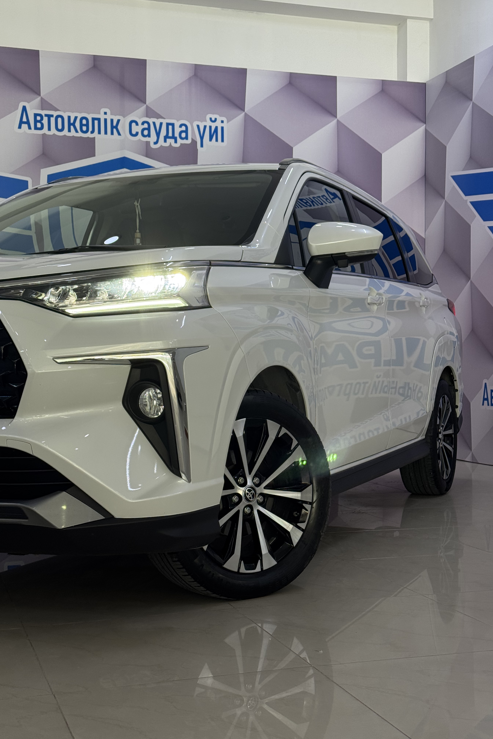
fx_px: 1027
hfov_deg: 27.0
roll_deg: -2.3
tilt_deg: -2.2
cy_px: 369
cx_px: 239
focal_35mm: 50
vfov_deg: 39.6
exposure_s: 1/98
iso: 50
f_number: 1.78
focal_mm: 6.76
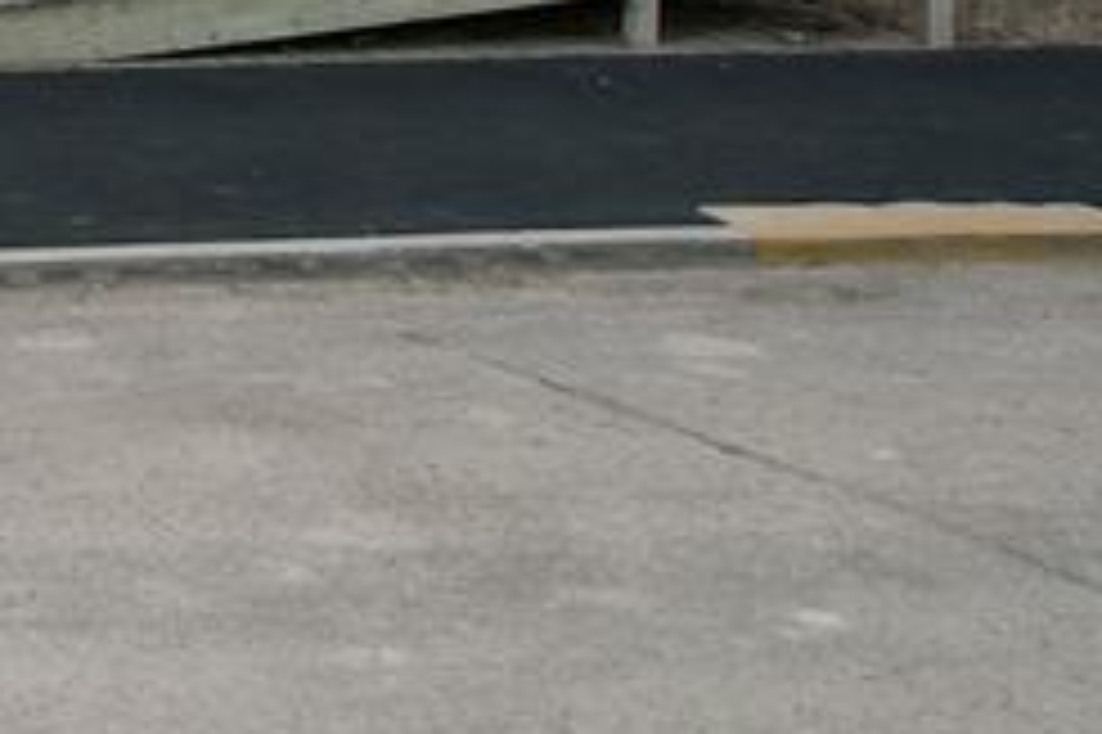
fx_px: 2814
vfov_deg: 13.5
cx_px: -972
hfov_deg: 17.3
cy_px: -522
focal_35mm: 92
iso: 200
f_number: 2.8
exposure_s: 1/1600
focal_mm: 8.38
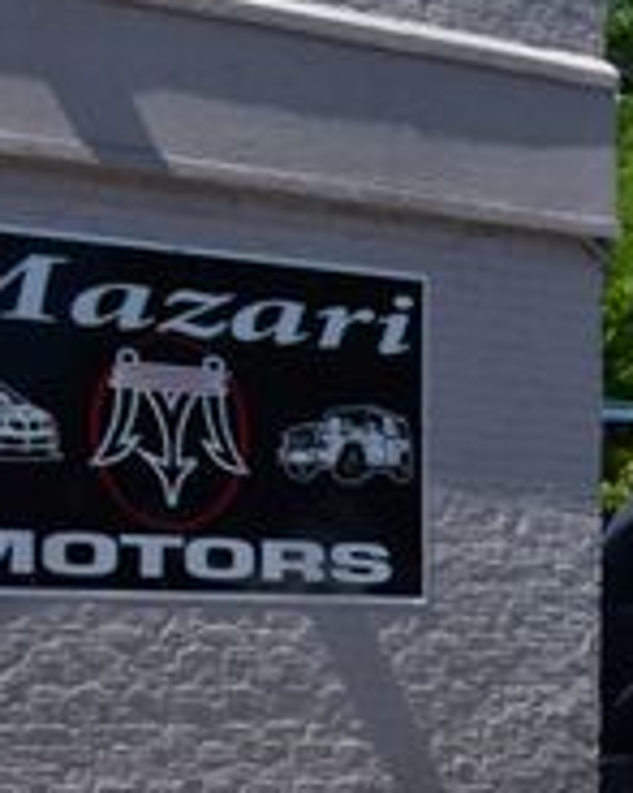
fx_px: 3680
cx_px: 1201
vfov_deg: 12.1
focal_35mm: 157
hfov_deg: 9.3
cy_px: 914
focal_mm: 32
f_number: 11
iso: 200
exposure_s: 1/500
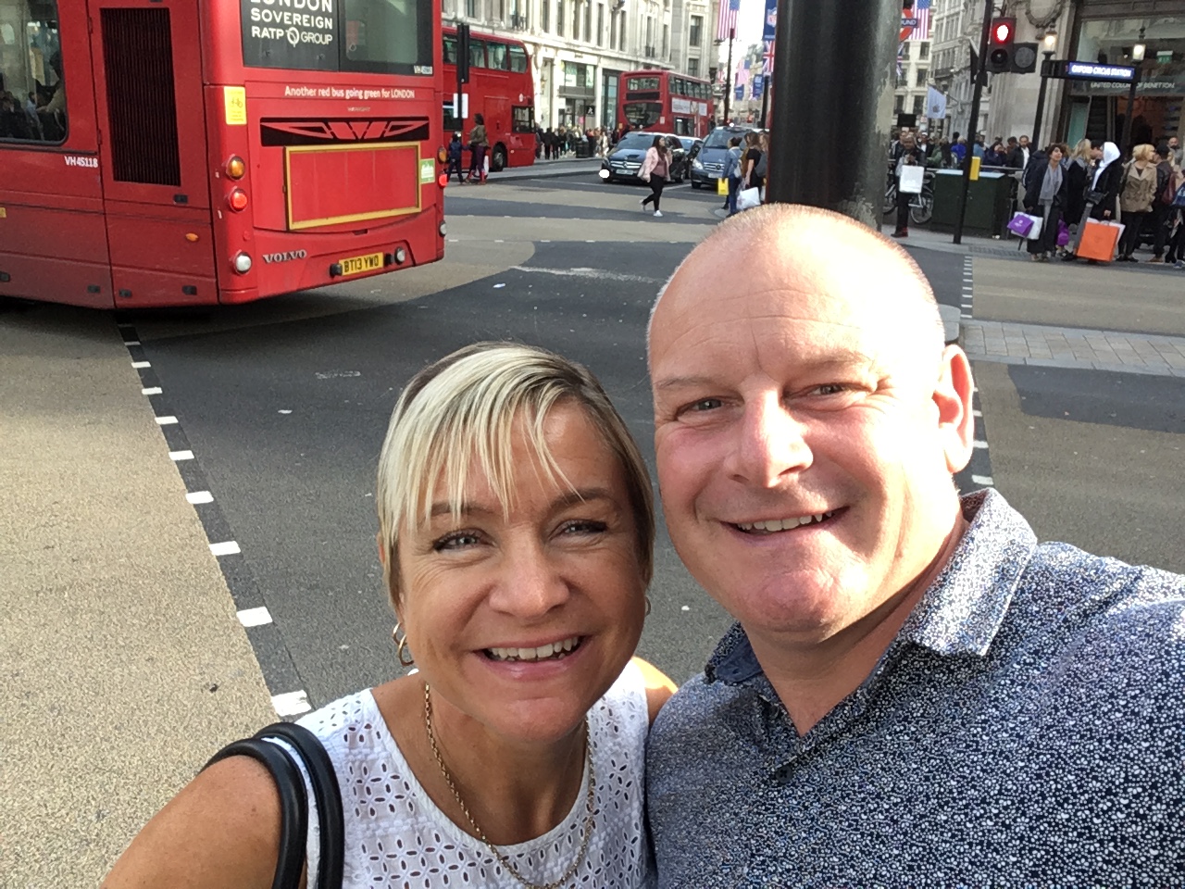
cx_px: 592
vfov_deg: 45.4
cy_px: 444
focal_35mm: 31
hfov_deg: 58.4
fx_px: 1061
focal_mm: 2.15
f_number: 2.4
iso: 50
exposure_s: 1/193
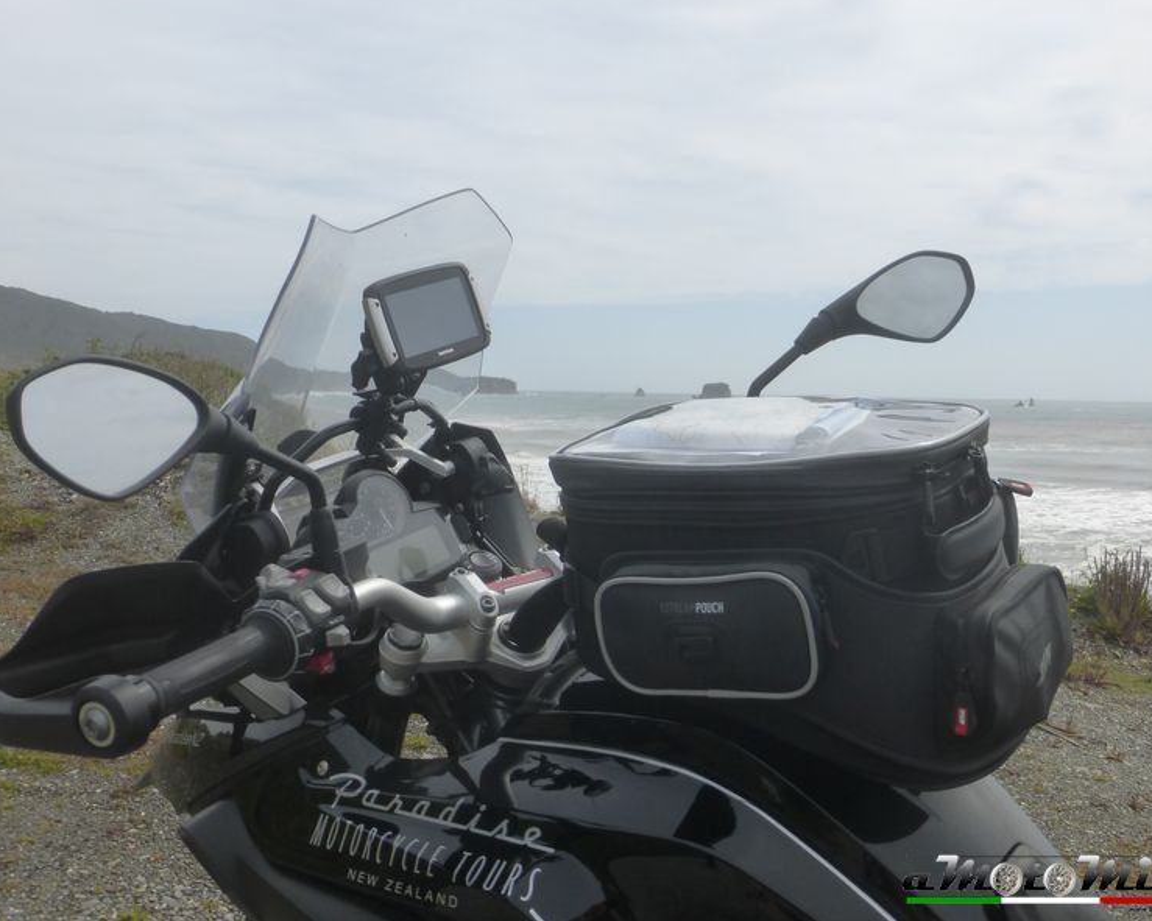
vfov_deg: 40.1
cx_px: 594
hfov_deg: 49.1
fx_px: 1261
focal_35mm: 37
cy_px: 457
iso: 160
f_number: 3.7
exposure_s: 1/1600
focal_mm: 6.1
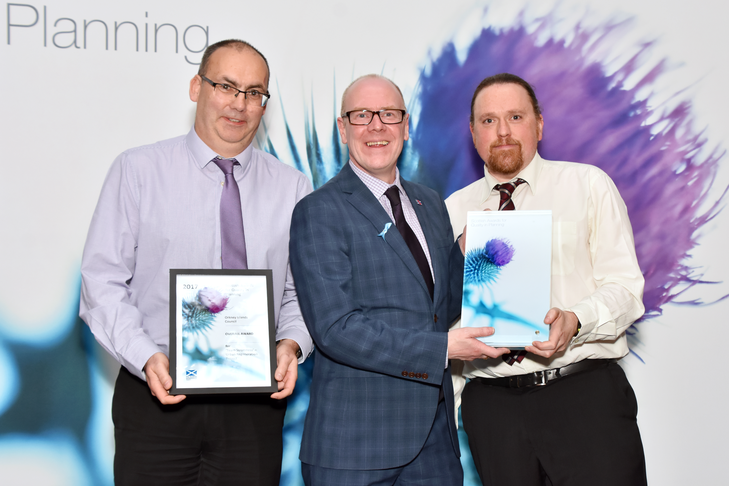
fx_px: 1215
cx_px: 364
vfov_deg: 22.6
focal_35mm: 60
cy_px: 243
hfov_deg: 33.4
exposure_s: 1/100
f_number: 7.1
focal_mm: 40
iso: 640
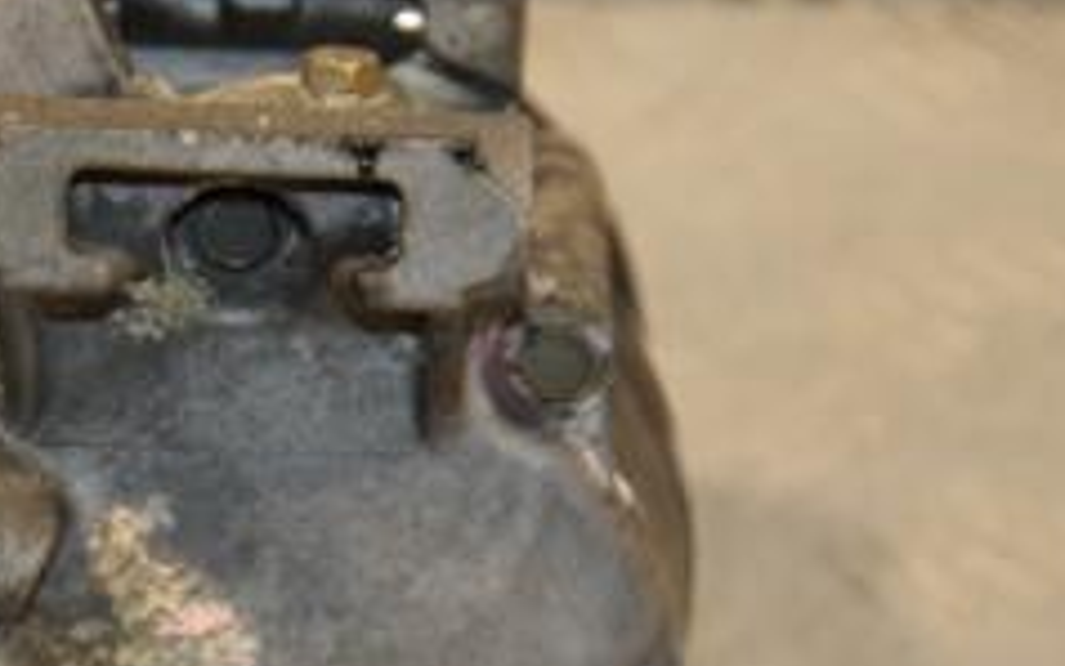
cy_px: 630
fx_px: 8400
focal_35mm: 289
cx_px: 166
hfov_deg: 7.2
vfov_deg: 4.5
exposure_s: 1/125
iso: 800
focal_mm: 75
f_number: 5.3
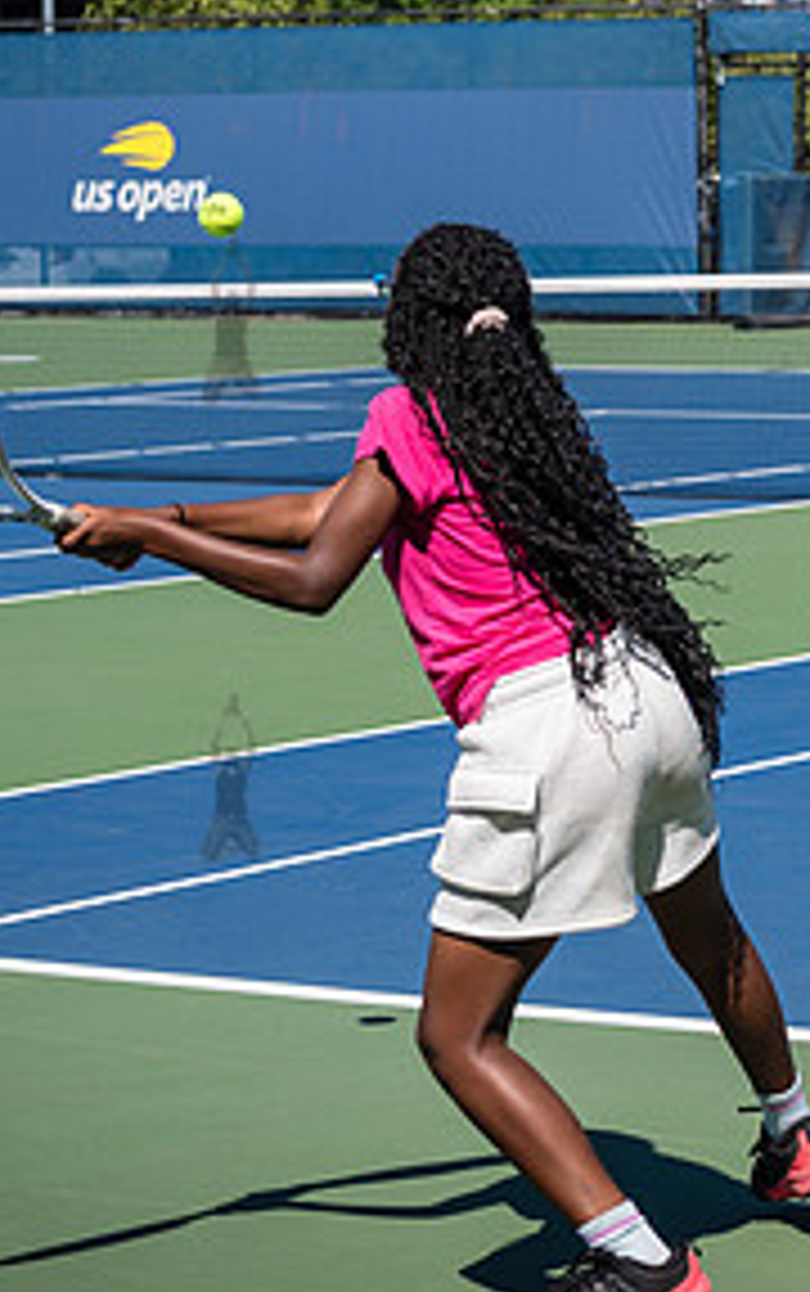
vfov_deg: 15.6
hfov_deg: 9.7
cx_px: 1075
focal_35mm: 133
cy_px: 383
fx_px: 4686
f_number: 4
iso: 100
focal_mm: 52
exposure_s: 1/1250
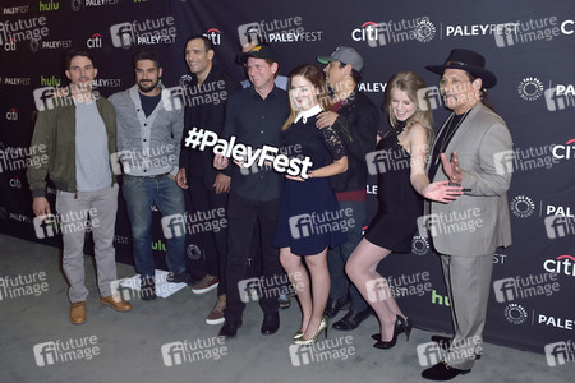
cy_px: 192
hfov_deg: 73.7
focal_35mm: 24
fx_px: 383
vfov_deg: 53.1
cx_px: 288
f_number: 4
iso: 160
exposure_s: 1/250
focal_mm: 24
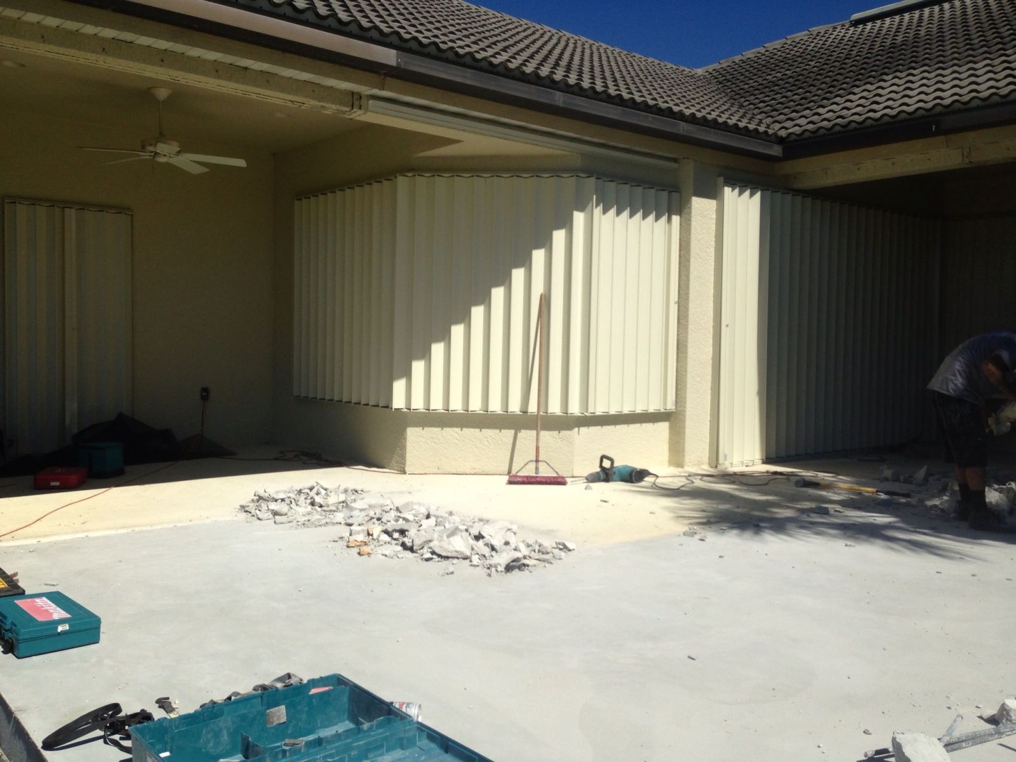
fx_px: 969
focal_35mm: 33
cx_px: 508
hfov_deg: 55.4
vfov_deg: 42.9
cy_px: 381
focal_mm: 4.13
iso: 50
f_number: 2.4
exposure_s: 1/3195
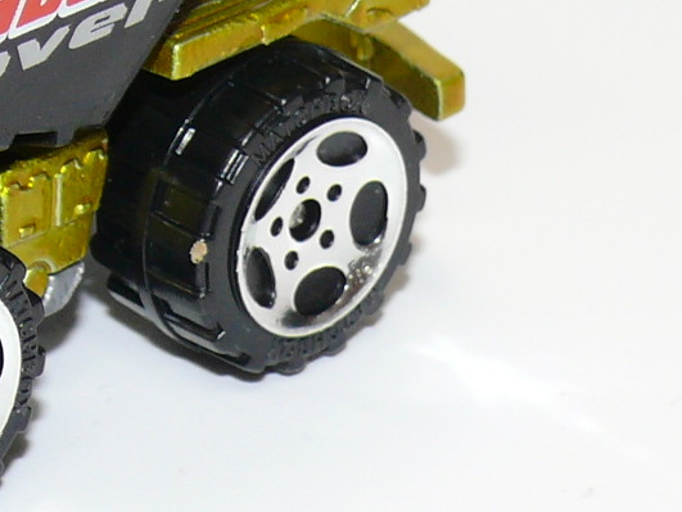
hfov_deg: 7.3
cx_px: -123
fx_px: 5284
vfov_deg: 5.5
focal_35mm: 268
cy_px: 51
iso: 100
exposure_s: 1/30
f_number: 4
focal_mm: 12.5
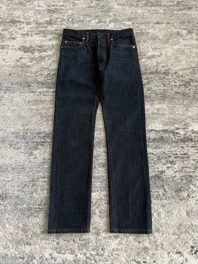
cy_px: 132
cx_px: 99
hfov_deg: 53.1
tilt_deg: -76.8
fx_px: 198
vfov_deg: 67.3
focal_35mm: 26
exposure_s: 1/80
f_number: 1.6
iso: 125
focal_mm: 5.1
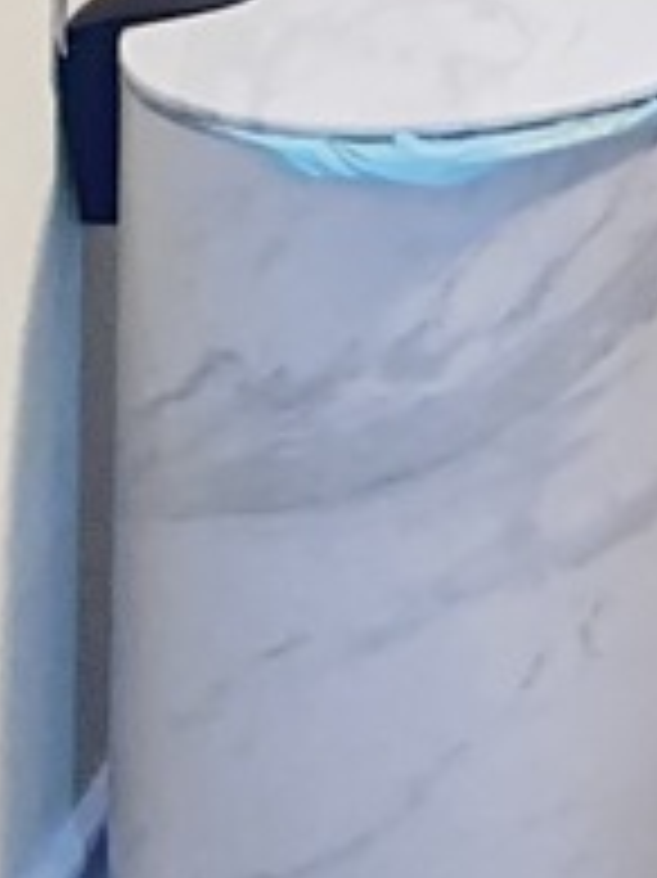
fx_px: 4484
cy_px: -1472
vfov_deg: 9.5
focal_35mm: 177
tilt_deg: -0.5
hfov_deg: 7.3
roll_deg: -1.3
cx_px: 2025
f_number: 1.78
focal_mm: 6.86
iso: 640
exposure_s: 1/60
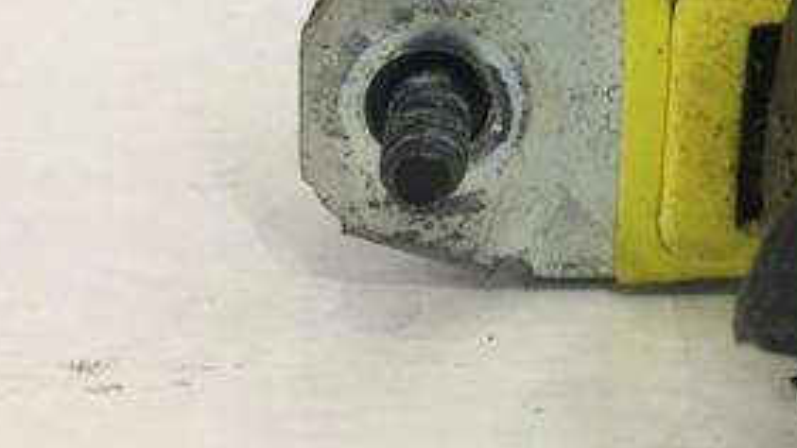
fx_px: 1521
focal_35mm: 72
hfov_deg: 27.3
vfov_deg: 15.9
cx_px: 840
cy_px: -139
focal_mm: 4.15
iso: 40
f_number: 2.2
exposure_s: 1/100
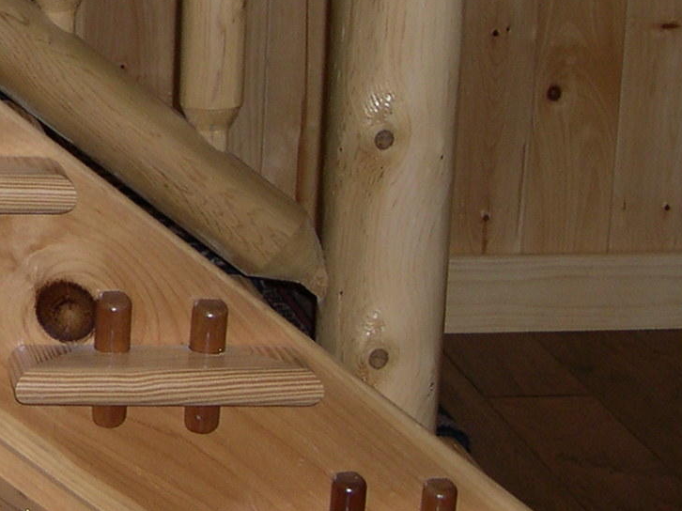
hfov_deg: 15.7
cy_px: 133
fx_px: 2344
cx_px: -211
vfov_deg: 12.4
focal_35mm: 119
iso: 100
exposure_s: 1/60
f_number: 2.8
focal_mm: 8
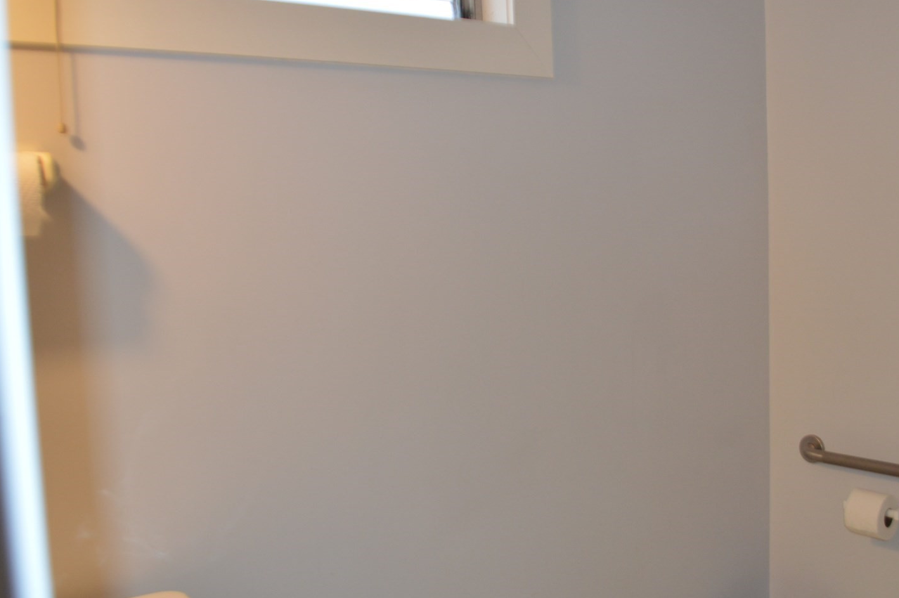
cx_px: 561
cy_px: 311
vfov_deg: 34.1
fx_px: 973
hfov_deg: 49.1
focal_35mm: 39
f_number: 4
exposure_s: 1/100
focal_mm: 18
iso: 400
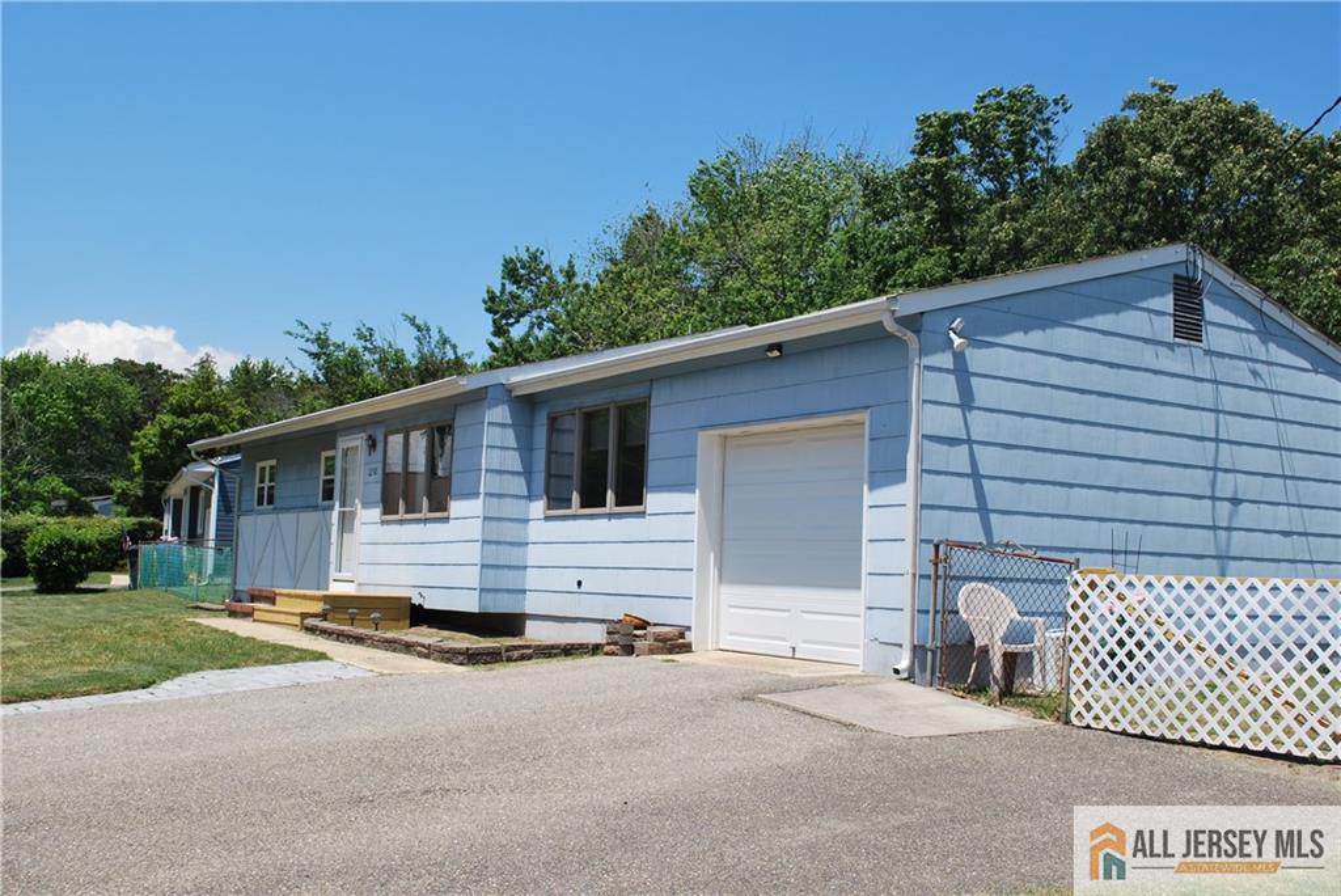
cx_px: 670
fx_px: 1342
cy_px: 448
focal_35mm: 36
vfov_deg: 36.9
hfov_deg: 53.1
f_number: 8
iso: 100
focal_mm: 24
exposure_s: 1/250
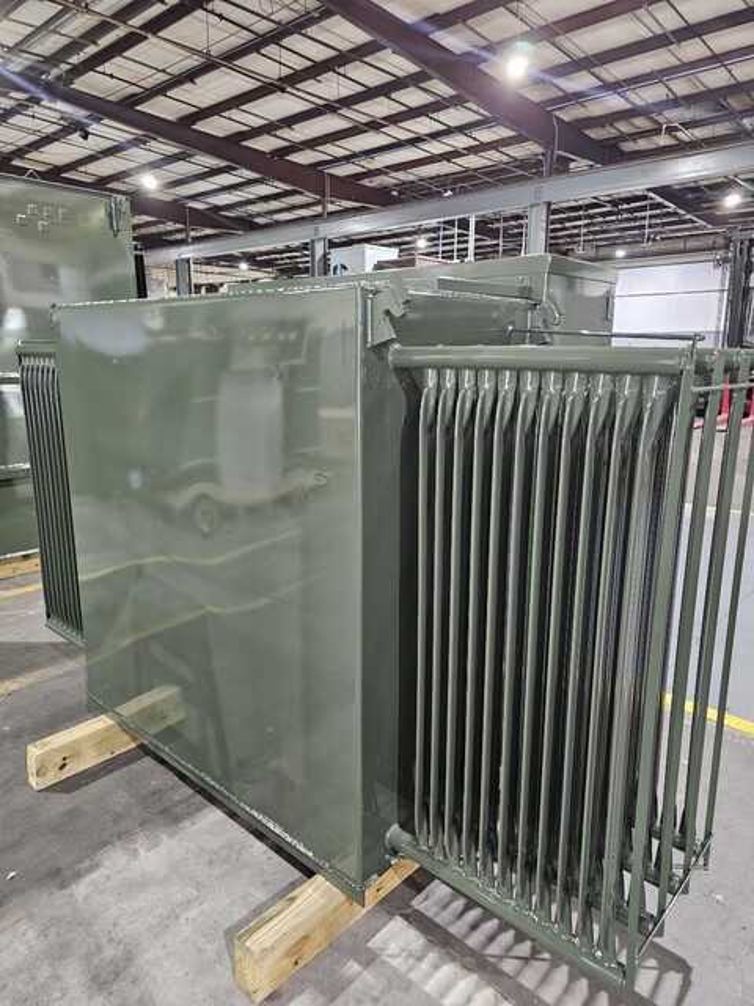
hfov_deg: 58.9
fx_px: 668
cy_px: 503
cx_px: 377
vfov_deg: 73.9
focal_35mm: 23
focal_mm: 6.3
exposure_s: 1/24
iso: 640
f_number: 1.7
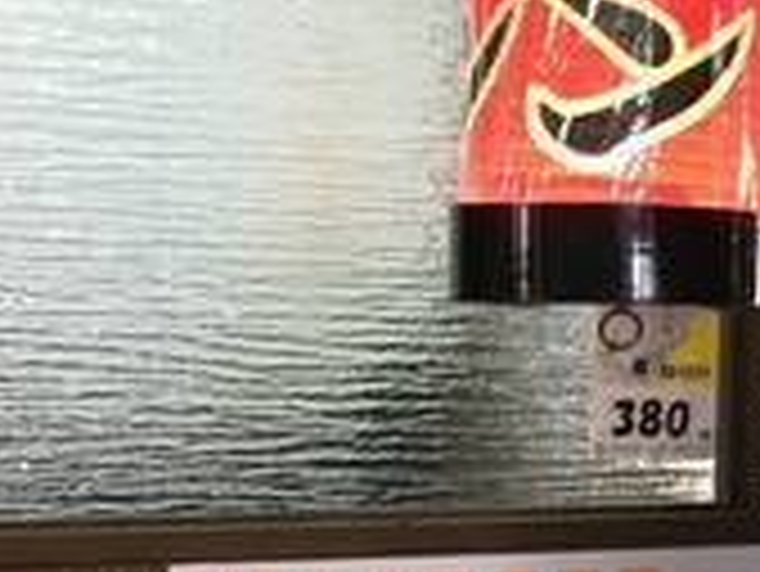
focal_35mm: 110
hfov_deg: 15.6
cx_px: 1322
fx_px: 2417
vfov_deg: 13.4
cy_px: 423
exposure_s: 1/30
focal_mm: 4.15
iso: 100
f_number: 2.2
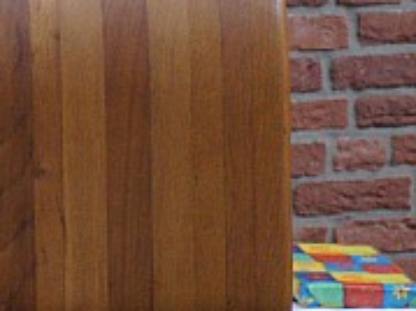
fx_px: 7086
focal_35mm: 590
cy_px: -34
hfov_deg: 3.4
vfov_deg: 2.5
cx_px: -37
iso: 3200
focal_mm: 120
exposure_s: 1/160
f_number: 4
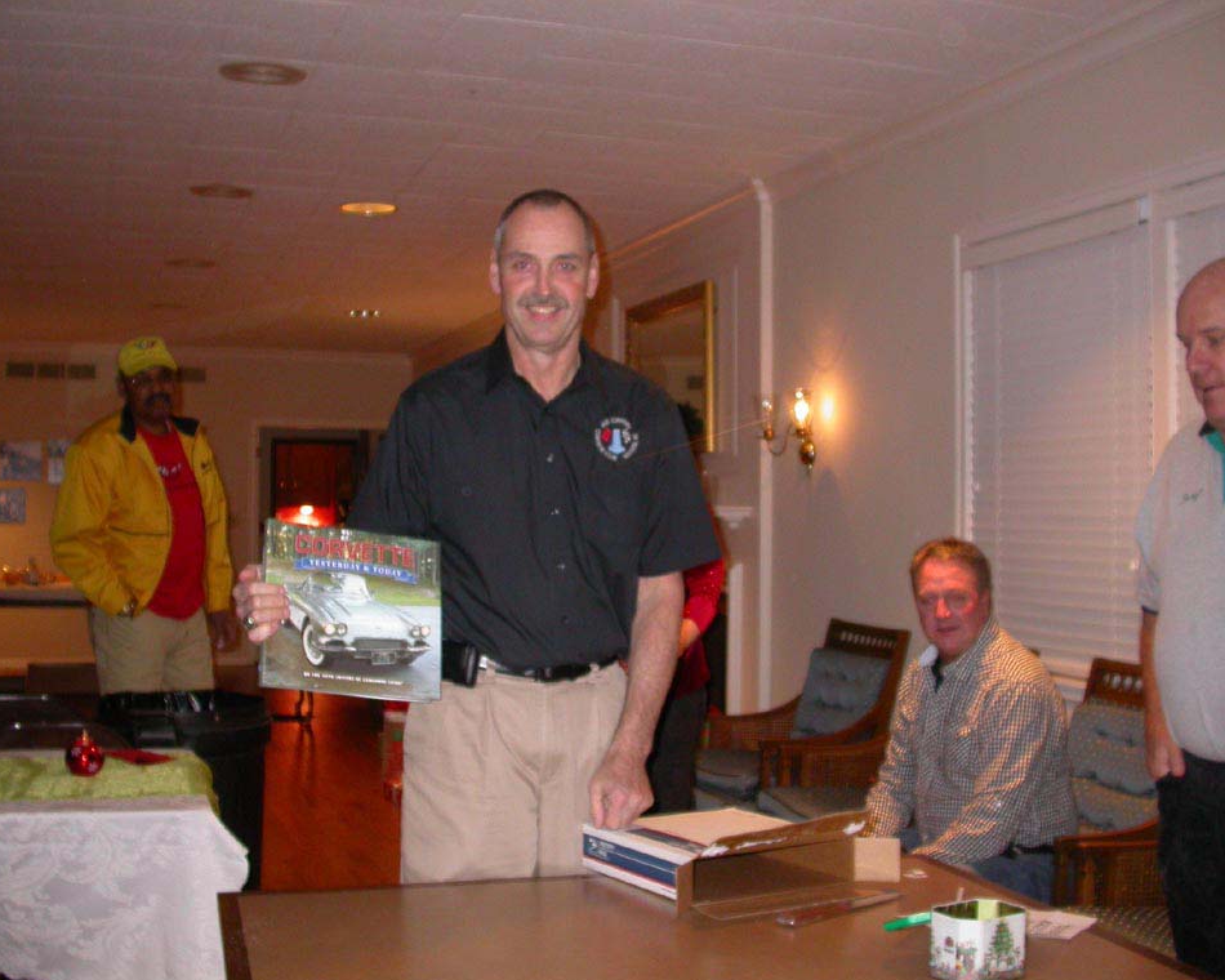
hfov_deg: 45.8
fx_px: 1450
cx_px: 566
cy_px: 494
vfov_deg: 37.3
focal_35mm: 40
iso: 200
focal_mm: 7.85
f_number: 2.6
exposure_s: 1/60
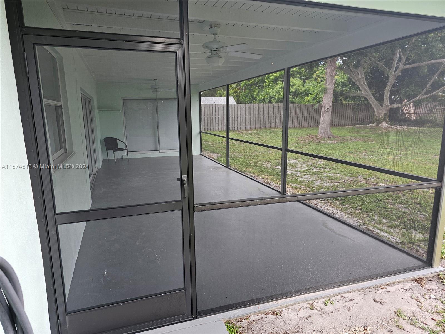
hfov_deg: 73.9
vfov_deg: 58.9
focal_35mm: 23
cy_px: 167
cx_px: 222
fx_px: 296
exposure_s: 1/207
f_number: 1.7
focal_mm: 6.3
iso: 64
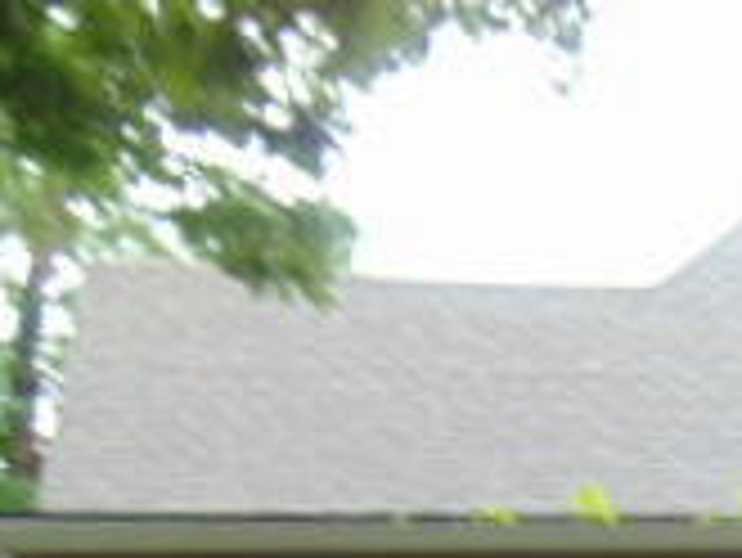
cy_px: 972
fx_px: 2081
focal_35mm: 97
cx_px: 926
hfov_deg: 18.9
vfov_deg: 13.8
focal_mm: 4.5
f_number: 3
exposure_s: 1/30
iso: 80
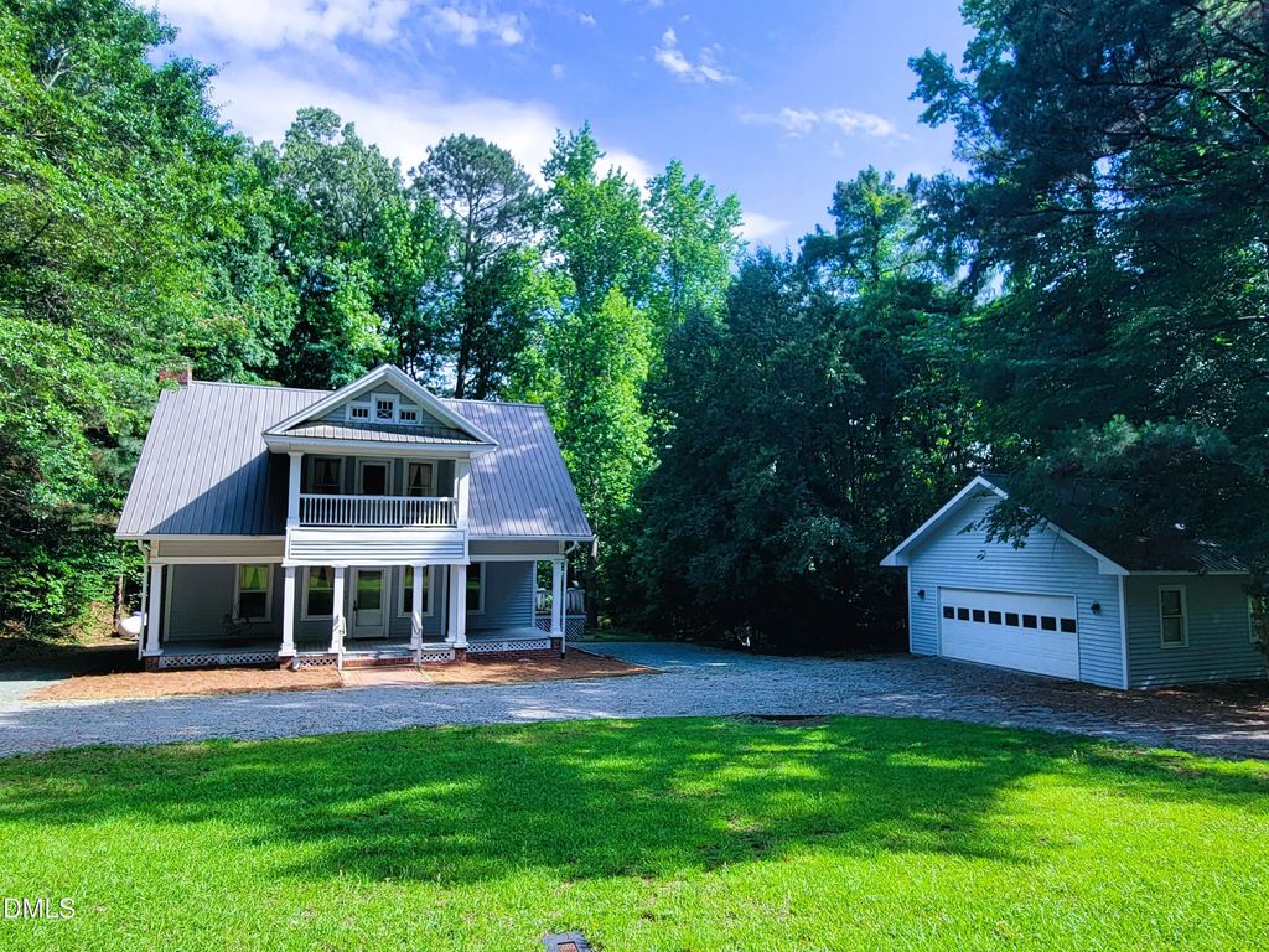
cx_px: 634
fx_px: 477
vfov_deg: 89.9
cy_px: 476
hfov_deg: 106.2
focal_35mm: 13
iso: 50
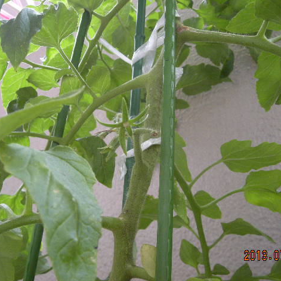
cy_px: 142
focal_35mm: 42
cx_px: 135
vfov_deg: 40.0
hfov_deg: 40.0
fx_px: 386
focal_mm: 5.7
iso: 284
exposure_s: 1/59.8
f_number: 2.8
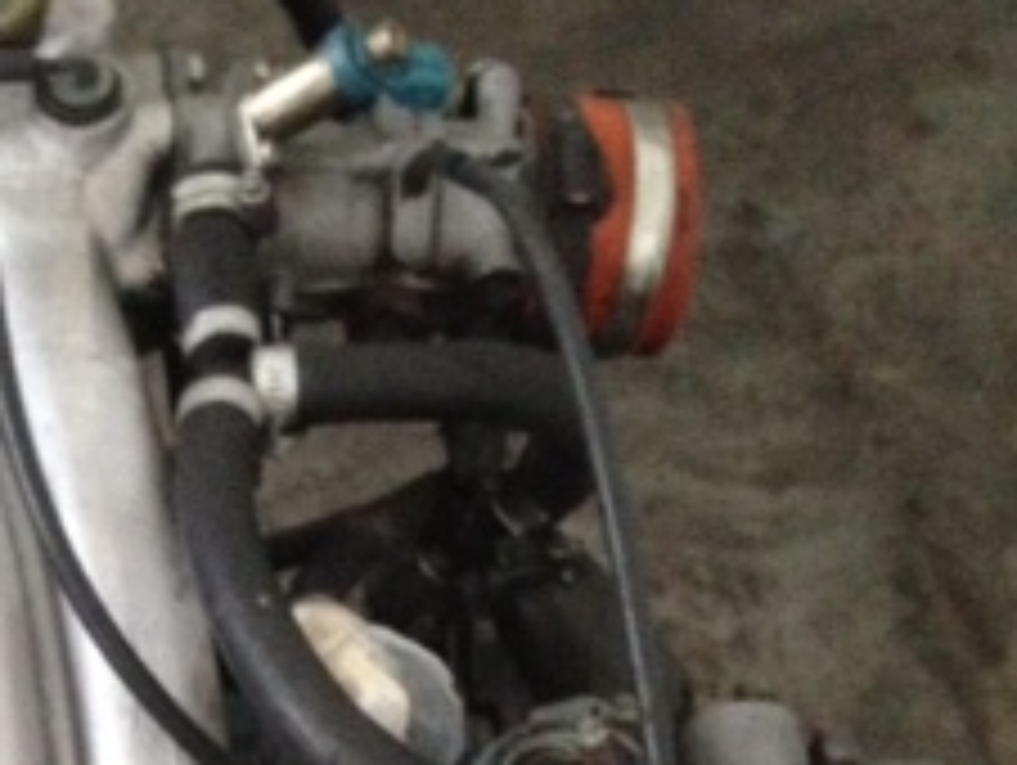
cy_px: 1040
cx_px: -171
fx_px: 2912
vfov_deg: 14.3
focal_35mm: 99
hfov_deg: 18.8
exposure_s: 1/15
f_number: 2.4
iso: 640
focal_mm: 4.28
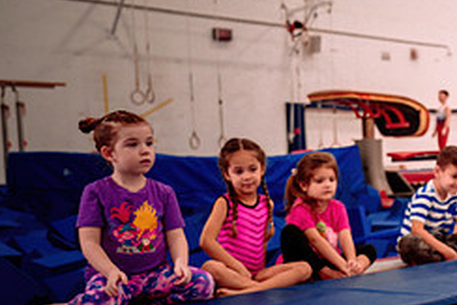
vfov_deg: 21.5
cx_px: 532
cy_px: 216
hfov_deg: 28.3
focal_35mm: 63
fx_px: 800
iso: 1600
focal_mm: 26.5
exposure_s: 1/400
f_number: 2.8
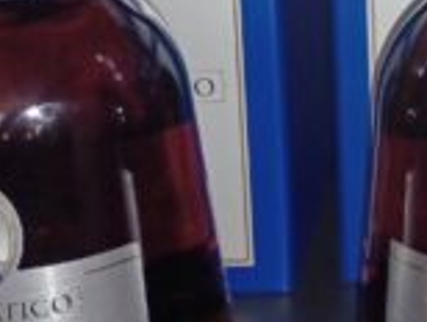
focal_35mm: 86
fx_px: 1062
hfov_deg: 21.2
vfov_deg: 16.8
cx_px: 507
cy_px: -11
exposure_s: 1/50
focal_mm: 4.6
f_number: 1.8
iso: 160
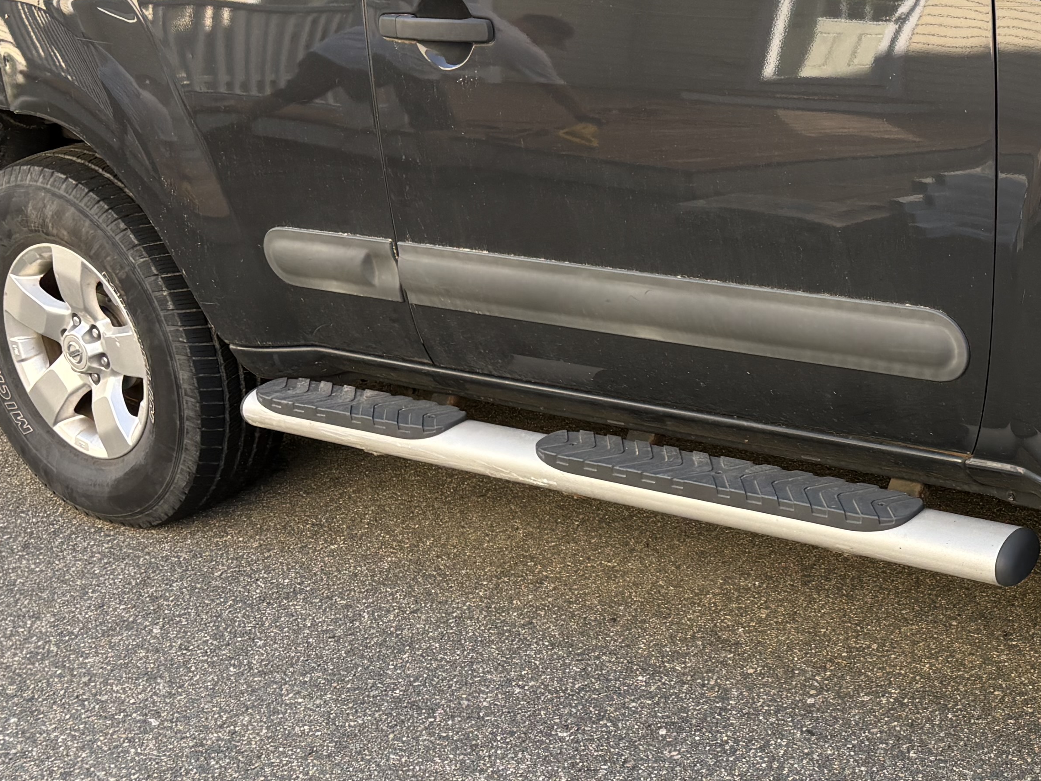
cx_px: 874
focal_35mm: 62
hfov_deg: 30.2
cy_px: 297
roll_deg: +2.2
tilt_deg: -20.6
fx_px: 1865
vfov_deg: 23.6
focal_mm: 5.96
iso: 40
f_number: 1.6
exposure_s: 1/277
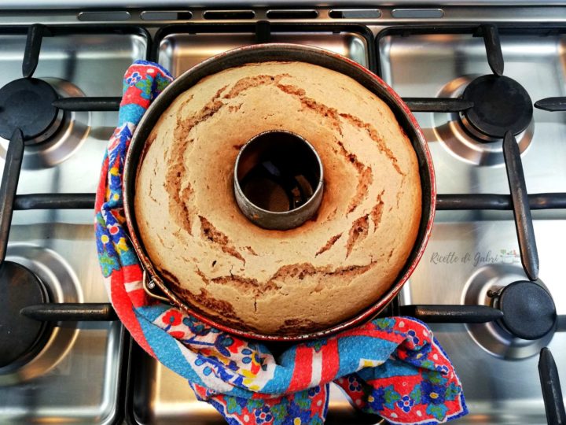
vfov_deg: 51.4
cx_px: 283
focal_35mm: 27
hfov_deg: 65.3
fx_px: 441
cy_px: 212
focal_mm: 3.81
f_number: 2.2
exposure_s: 1/30
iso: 160
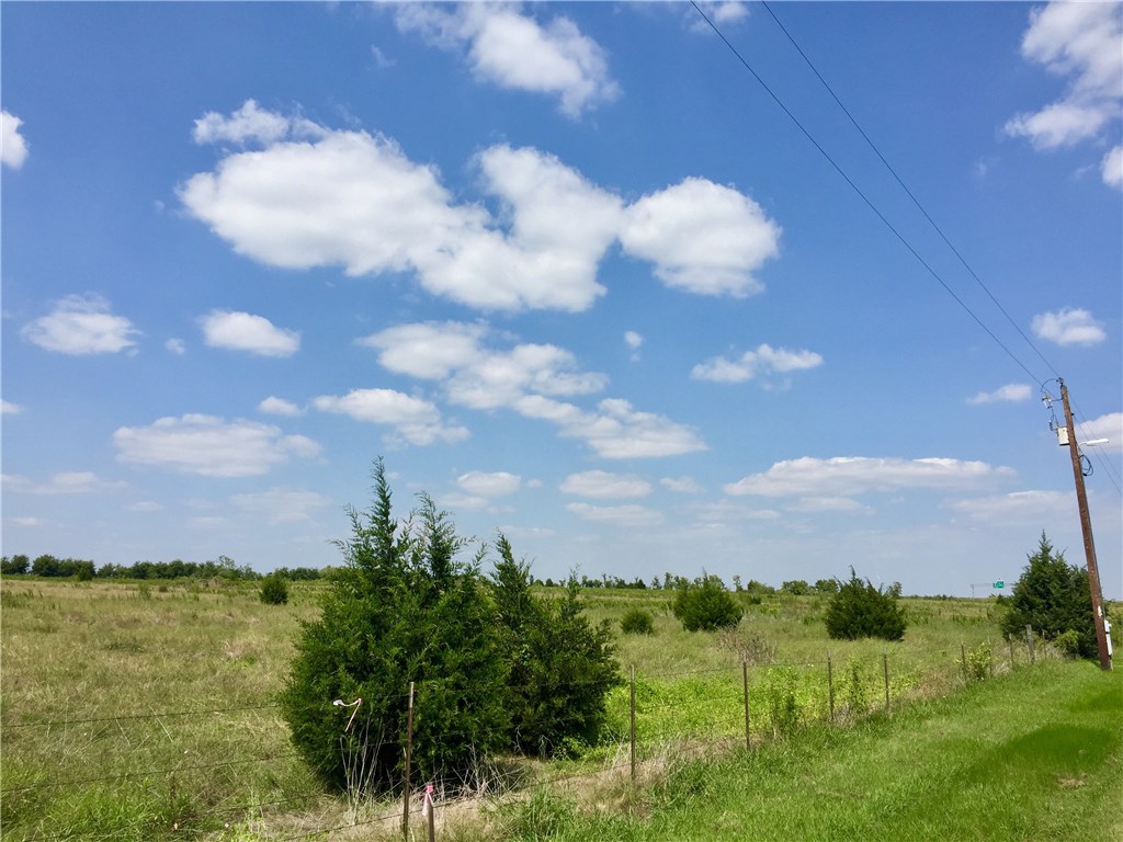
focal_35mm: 29
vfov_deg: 48.2
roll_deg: -0.9
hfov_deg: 61.7
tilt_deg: +11.3
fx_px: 941
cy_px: 421
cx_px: 562
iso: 32
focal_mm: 4.15
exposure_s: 1/2825
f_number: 2.2
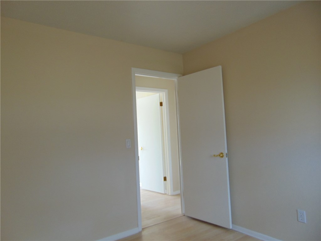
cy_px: 120
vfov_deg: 54.9
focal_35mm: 25
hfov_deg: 69.4
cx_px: 160
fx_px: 232
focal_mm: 4.5
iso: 80
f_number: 3
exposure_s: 1/30
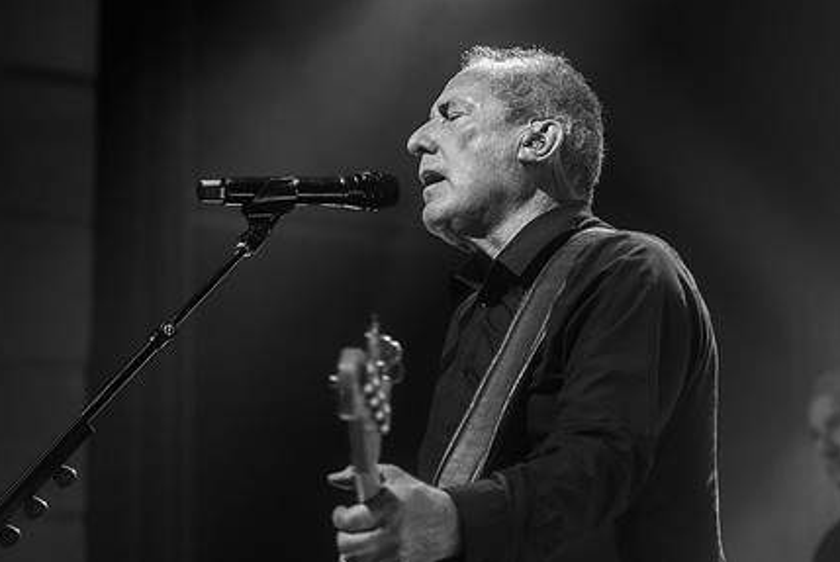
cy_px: 274
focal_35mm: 132
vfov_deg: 10.4
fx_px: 3083
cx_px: 493
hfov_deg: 15.5
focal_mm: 86
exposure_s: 1/200
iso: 2500
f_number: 3.2
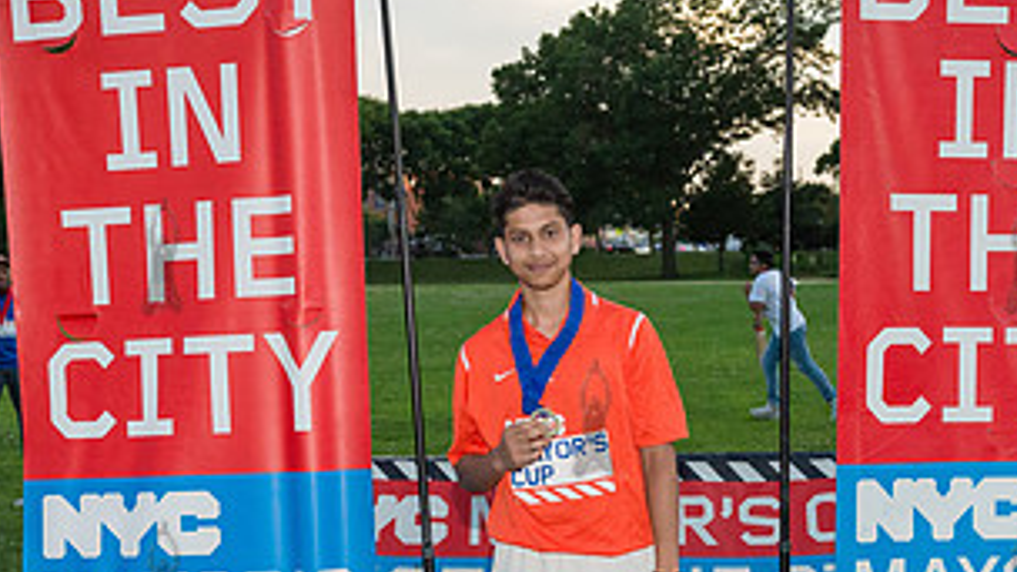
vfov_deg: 17.6
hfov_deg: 30.9
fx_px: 1834
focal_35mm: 68
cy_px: 416
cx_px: 592
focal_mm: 34
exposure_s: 1/2000
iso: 1600
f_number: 4
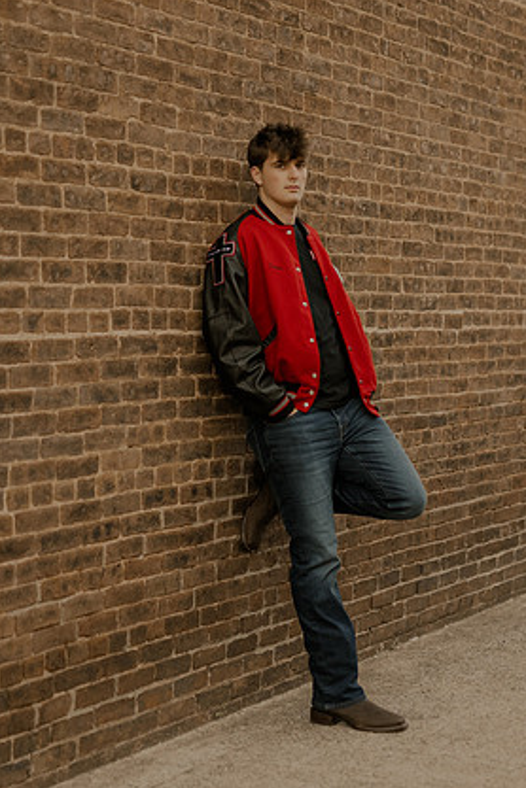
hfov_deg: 16.9
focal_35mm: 81
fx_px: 1775
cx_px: 280
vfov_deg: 25.1
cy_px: 416
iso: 800
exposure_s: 1/2500
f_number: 1.8
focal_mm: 50
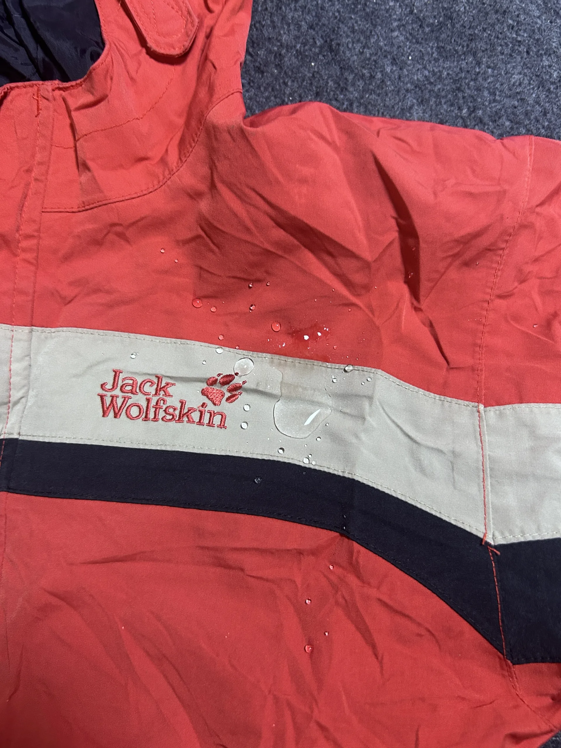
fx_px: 562
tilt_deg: -62.9
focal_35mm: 26
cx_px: 280
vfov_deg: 67.3
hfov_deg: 53.1
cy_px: 374
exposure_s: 1/50
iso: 250
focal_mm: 5.7
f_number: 1.5
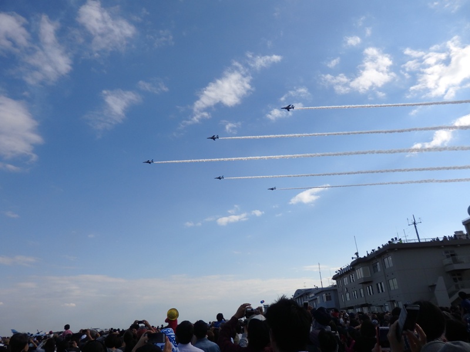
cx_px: 235
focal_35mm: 25
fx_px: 339
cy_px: 176
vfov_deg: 54.9
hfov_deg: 69.4
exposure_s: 1/500
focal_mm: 4.5
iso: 125
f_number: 8.7
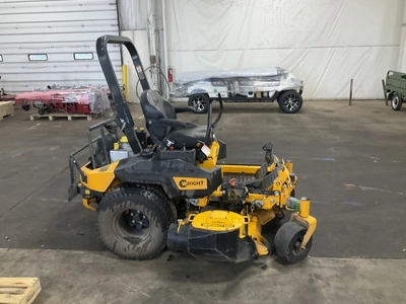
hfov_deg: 61.7
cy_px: 152
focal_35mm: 29
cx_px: 203
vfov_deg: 48.2
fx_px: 340
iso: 200
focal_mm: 3
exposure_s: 1/60
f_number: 1.8
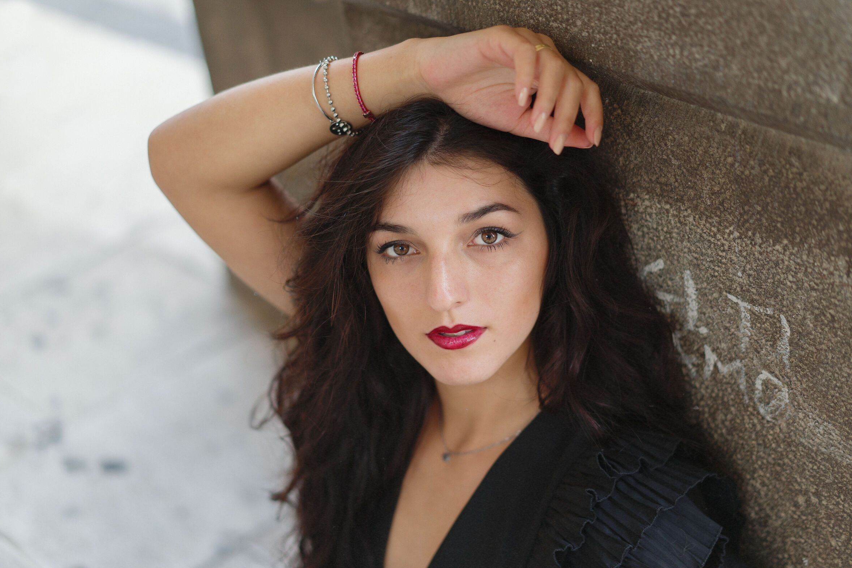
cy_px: 283
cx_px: 425
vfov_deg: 24.2
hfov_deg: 35.6
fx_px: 1325
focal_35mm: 56
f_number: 1.8
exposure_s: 1/125
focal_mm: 55
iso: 200
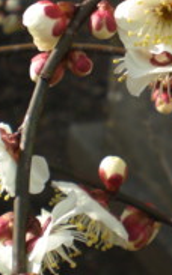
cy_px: 72
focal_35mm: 99
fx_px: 744
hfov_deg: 12.8
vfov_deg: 20.9
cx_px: 220
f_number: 3.1
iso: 50
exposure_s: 1/250
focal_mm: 6.3
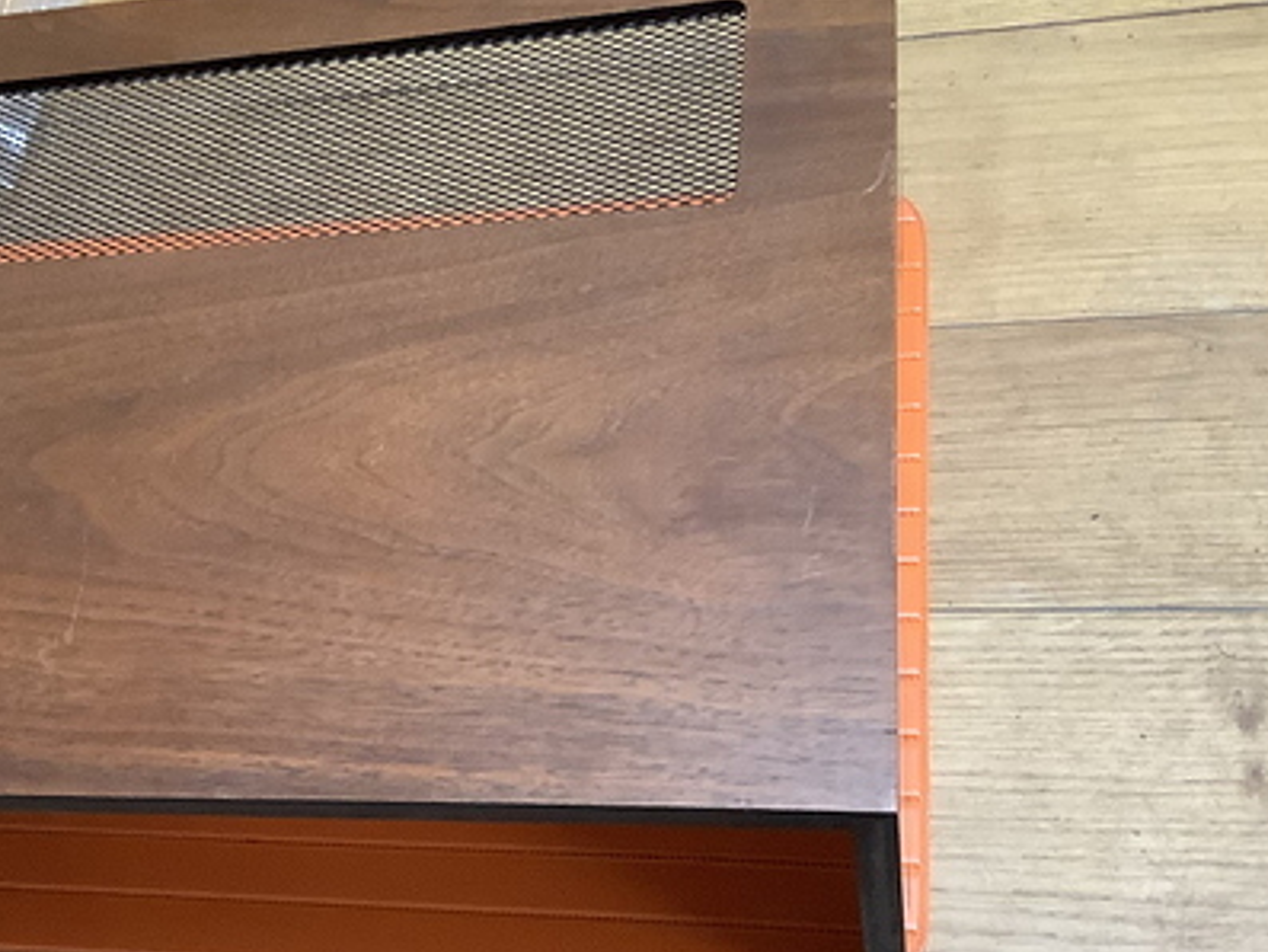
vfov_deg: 28.0
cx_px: 284
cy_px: 553
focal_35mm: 52
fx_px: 1905
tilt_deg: -52.6
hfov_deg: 35.8
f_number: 2.4
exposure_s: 1/33
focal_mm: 3.3
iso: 320
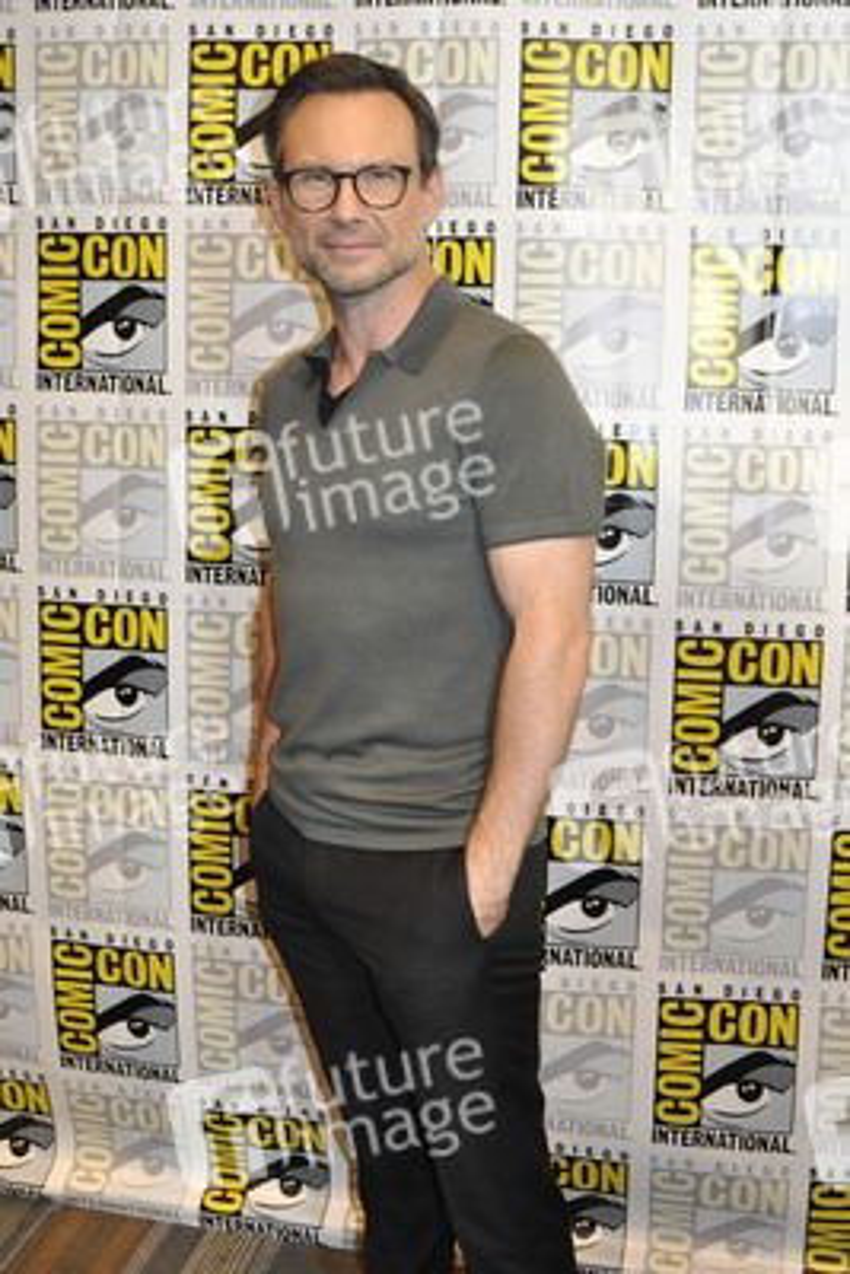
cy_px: 637
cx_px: 425
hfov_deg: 36.9
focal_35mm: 36
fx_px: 1274
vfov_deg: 53.1
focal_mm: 24
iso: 1000
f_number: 4.5
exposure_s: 1/60
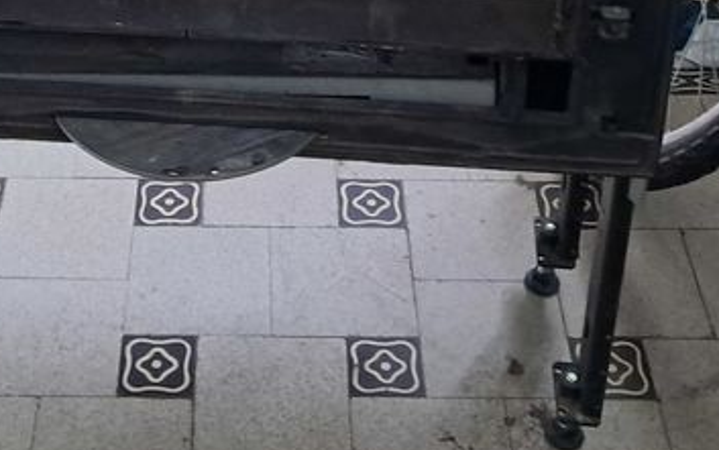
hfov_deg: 25.4
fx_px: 1588
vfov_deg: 14.7
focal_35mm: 81
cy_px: -287
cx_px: 238
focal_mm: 4
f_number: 1.8
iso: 640
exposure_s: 1/25
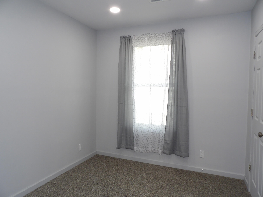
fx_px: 182
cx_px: 132
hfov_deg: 71.6
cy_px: 98
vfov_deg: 56.8
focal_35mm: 24
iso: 127
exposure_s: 1/33
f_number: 3.2
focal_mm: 4.3
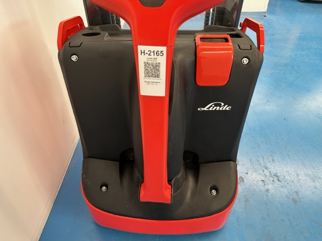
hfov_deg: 71.6
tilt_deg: -41.4
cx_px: 161
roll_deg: -0.5
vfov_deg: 56.8
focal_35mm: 24
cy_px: 120
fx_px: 223
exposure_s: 1/121
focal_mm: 6.86
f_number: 1.78
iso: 160
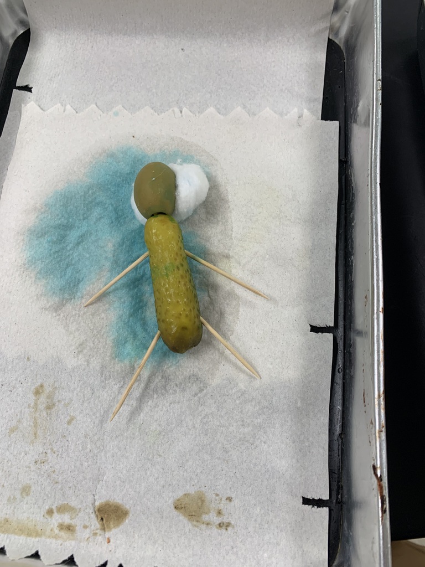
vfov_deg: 67.3
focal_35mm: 26
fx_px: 426
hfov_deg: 53.1
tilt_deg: -72.5
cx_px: 212
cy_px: 284
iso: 80
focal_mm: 4.25
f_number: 1.8
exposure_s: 1/120
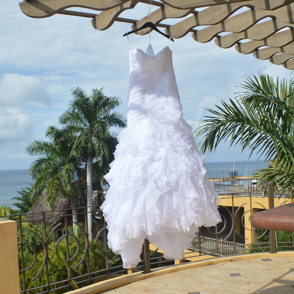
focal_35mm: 47
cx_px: 143
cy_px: 147
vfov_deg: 36.1
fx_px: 452
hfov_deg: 36.1
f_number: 10
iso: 100
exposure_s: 1/200
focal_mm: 24
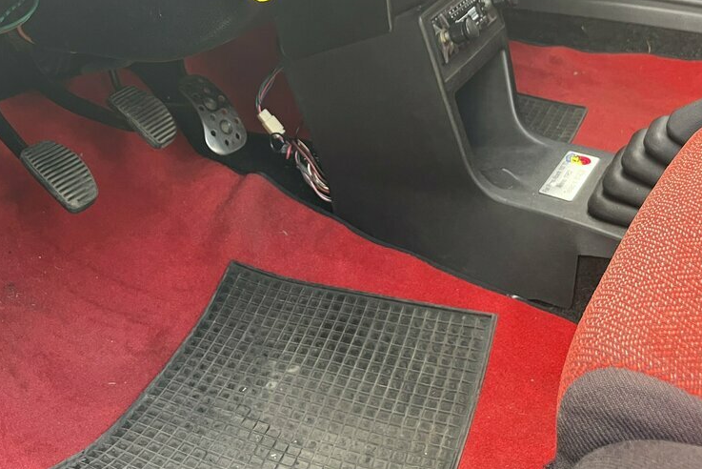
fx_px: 858
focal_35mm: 44
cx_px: 246
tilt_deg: -21.2
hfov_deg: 44.0
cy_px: 54
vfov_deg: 29.4
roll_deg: -0.4
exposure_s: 1/66
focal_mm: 5.1
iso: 125
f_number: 1.6
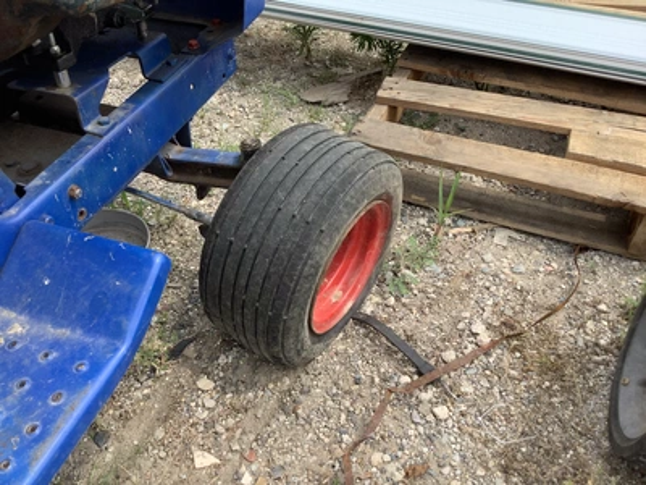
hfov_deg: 58.4
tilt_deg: -46.6
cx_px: 323
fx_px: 579
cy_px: 242
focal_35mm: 31
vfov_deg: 45.4
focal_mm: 3.3
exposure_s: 1/468
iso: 25
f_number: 2.4
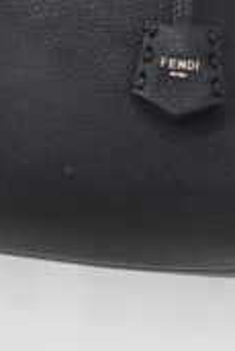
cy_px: 65
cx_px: 122
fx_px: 2902
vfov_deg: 6.9
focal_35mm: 297
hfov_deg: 4.6
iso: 640
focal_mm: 50
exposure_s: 1/2.5
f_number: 9
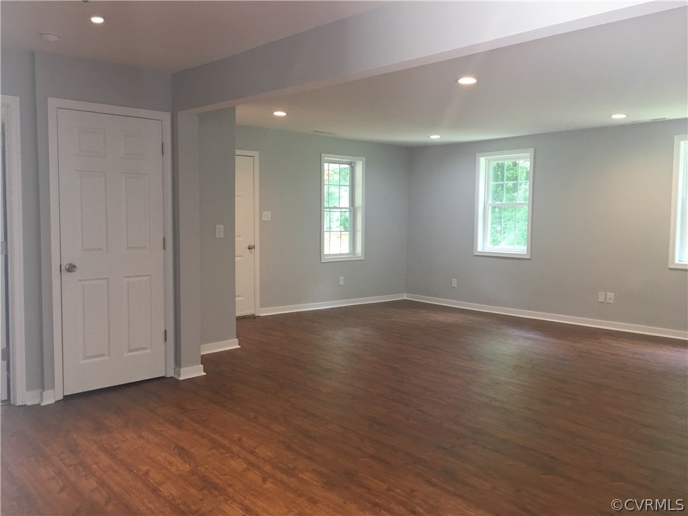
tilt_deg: -4.2
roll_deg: -1.2
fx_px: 576
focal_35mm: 29
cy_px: 258
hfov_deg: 61.7
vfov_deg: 48.2
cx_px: 344
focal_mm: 4.15
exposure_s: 1/15
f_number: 2.2
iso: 32
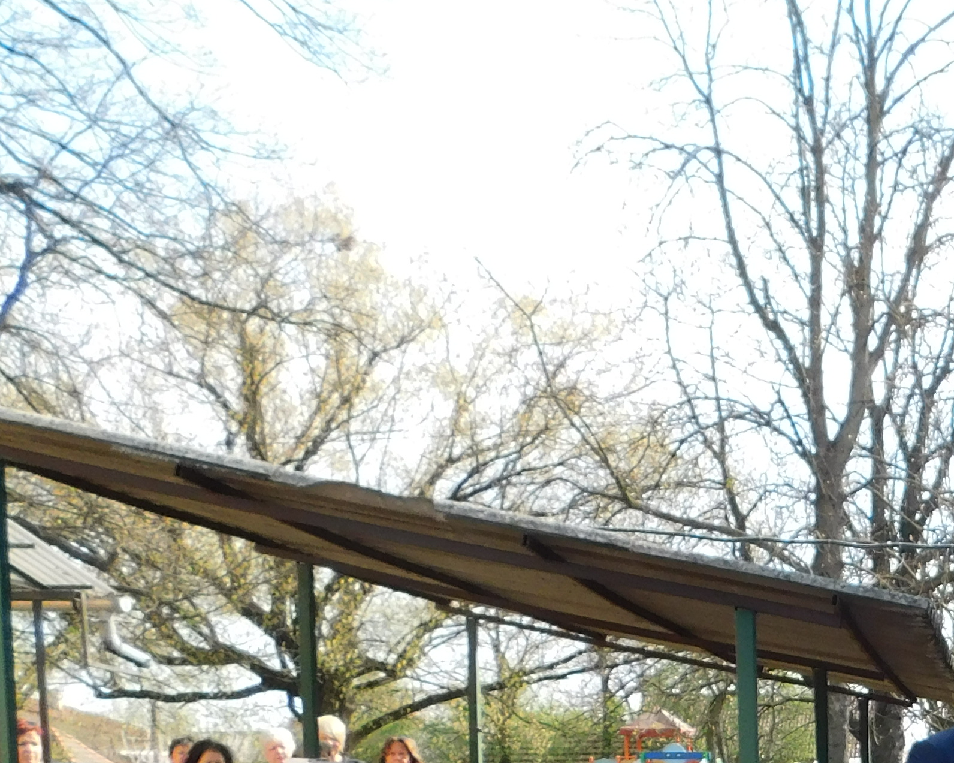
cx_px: 1256
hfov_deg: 25.0
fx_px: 1835
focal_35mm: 65
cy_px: 963
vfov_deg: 21.5
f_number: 3
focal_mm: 4
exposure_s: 1/500
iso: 125
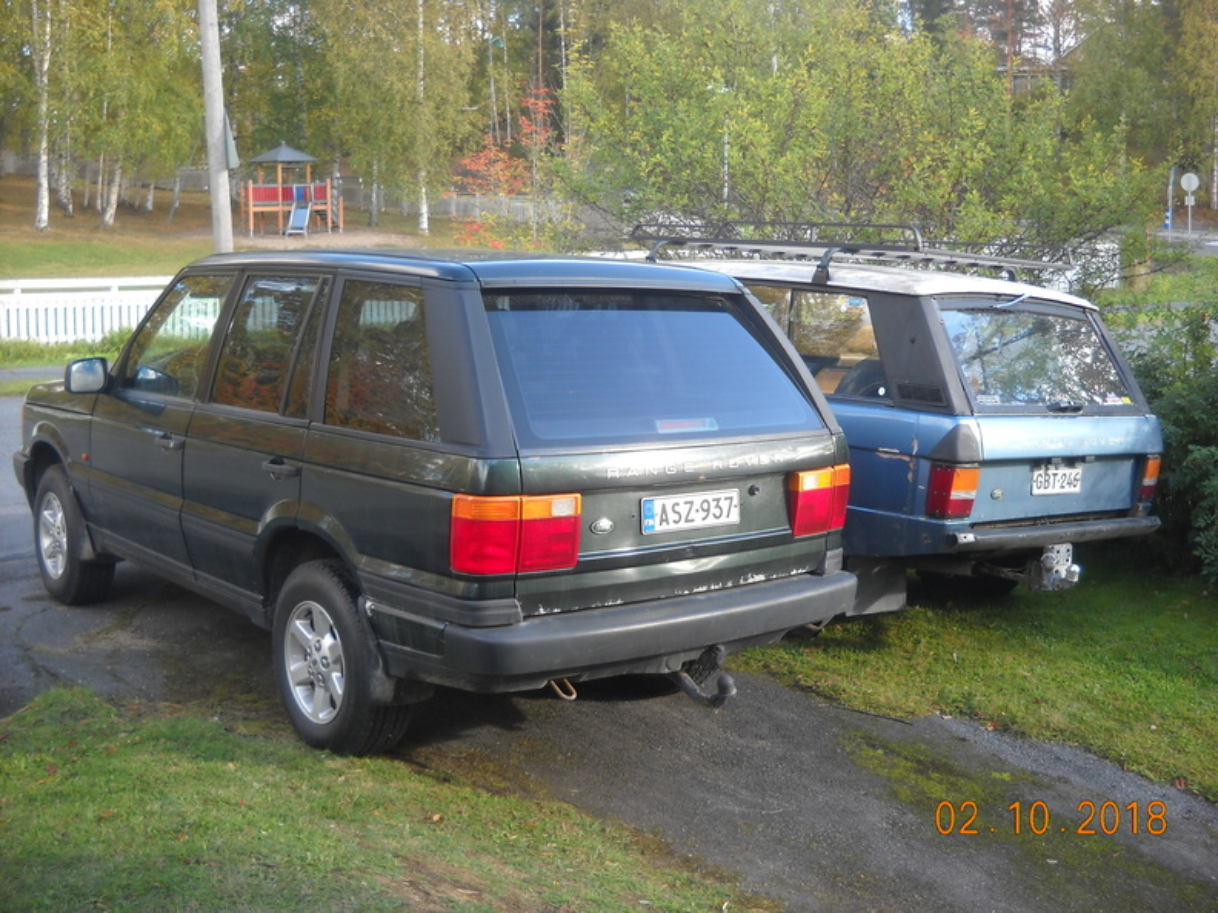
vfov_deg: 35.1
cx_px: 609
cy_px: 456
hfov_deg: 45.8
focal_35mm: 41
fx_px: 1443
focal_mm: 6.72
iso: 70
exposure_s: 1/60
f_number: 3.1
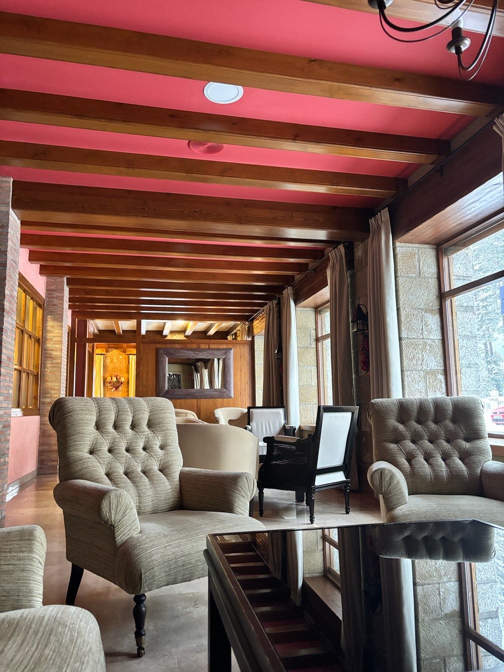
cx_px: 252
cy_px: 336
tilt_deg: +7.6
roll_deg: +0.6
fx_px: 505
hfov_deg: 53.1
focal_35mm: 26
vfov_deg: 67.3
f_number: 1.6
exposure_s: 1/40
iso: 640
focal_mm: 5.96
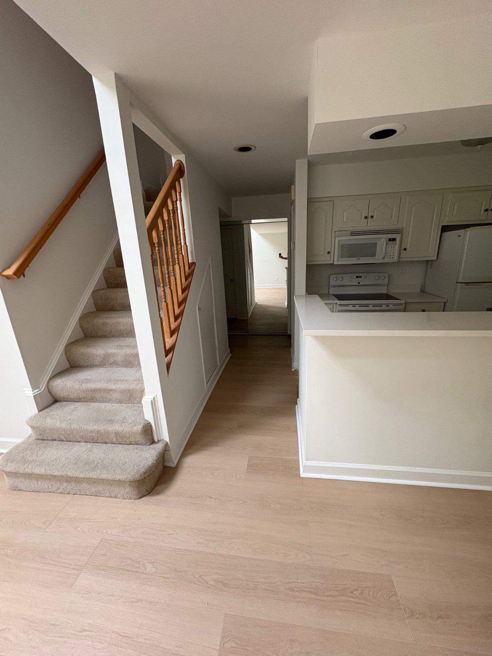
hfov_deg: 85.7
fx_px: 265
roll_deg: +3.2
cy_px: 328
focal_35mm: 14
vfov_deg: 102.1
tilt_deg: -13.8
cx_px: 246
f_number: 2.2
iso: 320
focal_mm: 2.22
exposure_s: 1/60
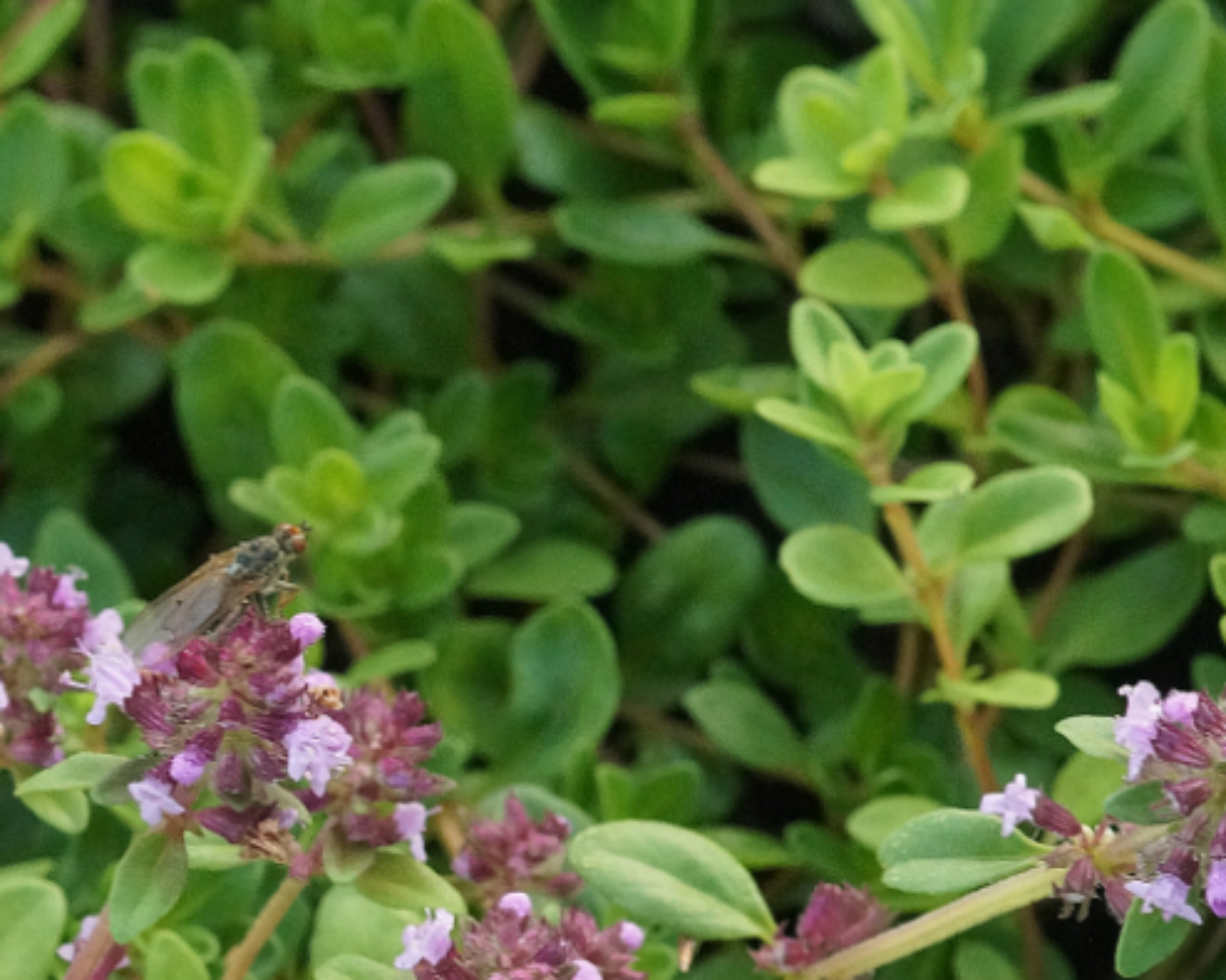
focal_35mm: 342
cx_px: 119
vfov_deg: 4.5
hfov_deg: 5.6
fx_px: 12407
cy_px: 873
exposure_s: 1/160
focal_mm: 100
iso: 1600
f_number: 8
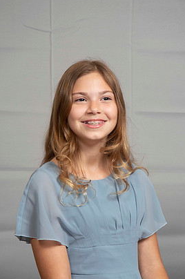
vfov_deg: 17.5
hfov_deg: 11.7
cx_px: 91
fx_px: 905
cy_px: 153
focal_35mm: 117
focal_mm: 70
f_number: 6.3
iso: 100
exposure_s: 1/60
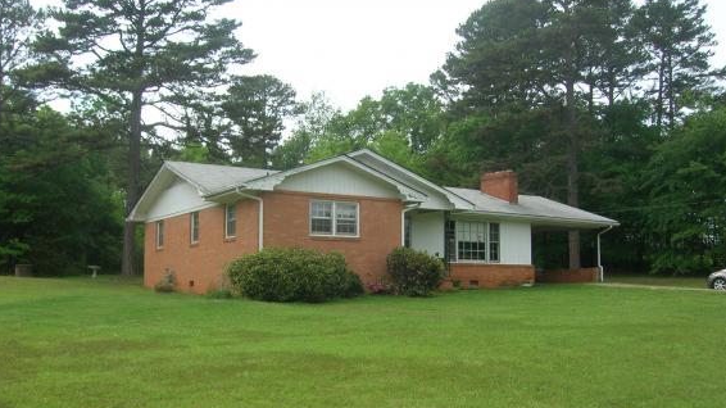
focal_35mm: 38
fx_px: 731
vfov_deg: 31.1
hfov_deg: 52.8
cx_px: 368
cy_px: 246
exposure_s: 1/160
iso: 50
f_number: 4.9
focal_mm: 5.7
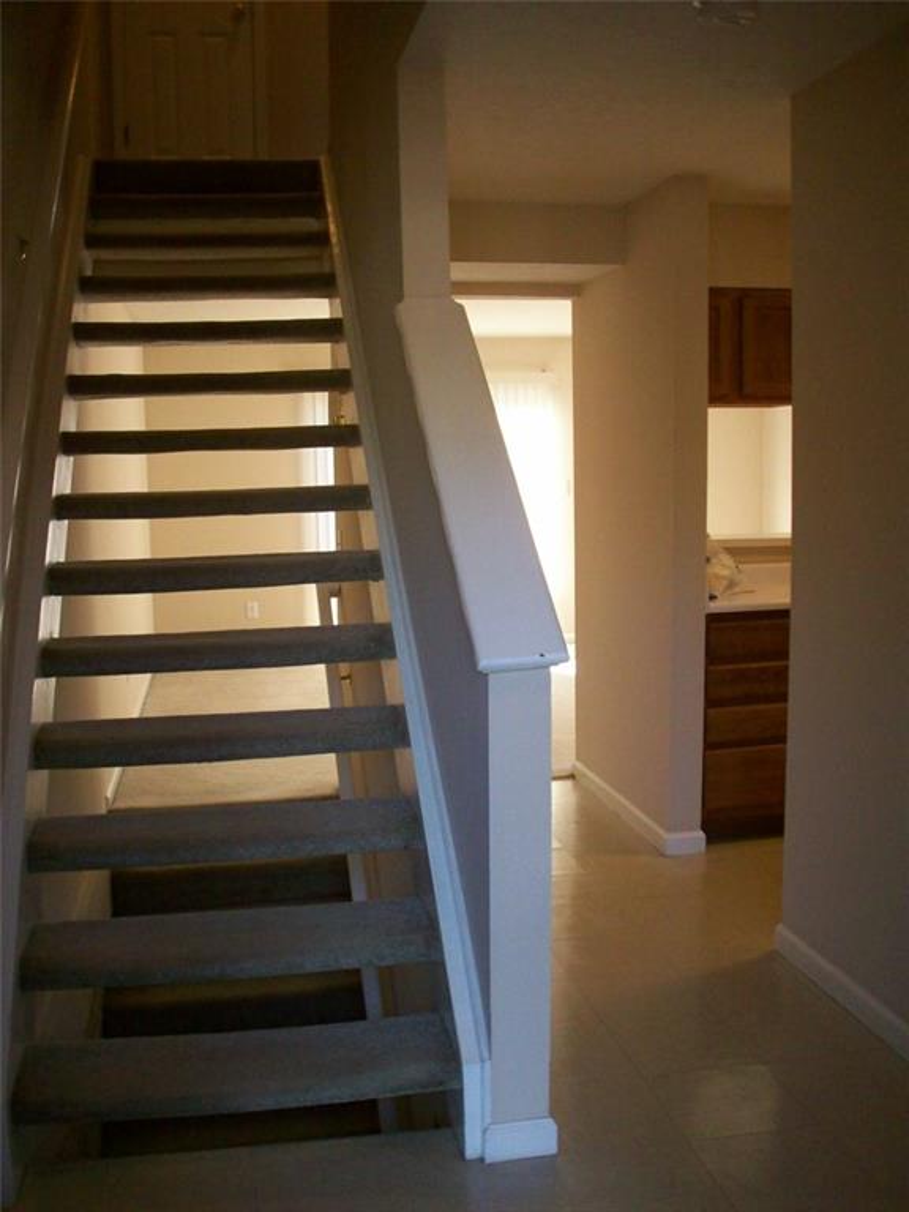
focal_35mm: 37
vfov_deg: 50.1
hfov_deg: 38.7
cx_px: 454
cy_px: 606
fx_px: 1295
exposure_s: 1/84.2
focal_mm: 6.2
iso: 160
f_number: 2.8
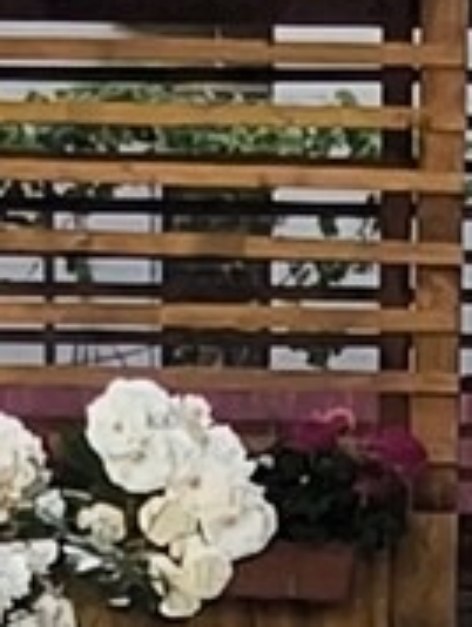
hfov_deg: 6.5
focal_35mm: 230
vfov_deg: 8.0
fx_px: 4172
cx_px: 465
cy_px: 1472
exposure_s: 1/468
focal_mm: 1.91
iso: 50
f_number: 2.2
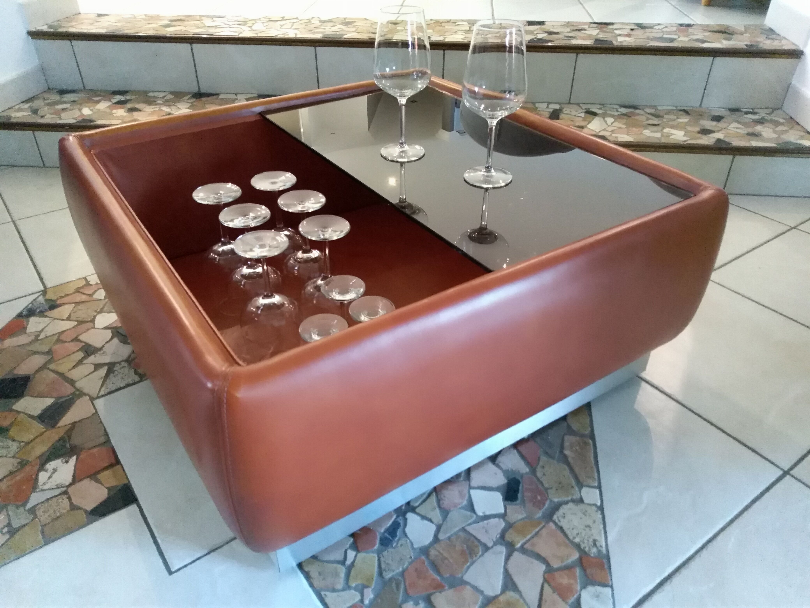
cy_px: 304
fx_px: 608
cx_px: 405
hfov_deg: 67.3
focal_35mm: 26
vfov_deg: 53.1
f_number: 2
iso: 1232
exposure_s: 1/14.3
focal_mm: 3.54
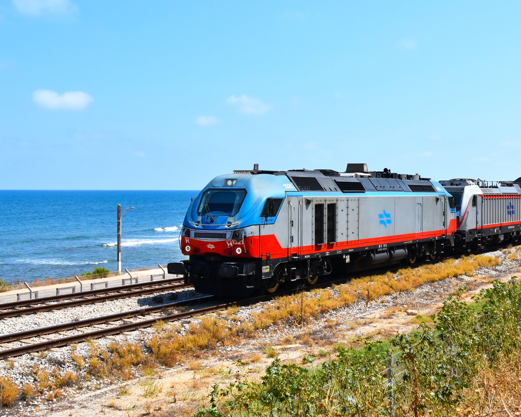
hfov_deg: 35.6
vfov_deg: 29.2
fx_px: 798
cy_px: 171
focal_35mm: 52
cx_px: 367
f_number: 7.1
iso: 400
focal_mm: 23
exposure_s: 1/1600
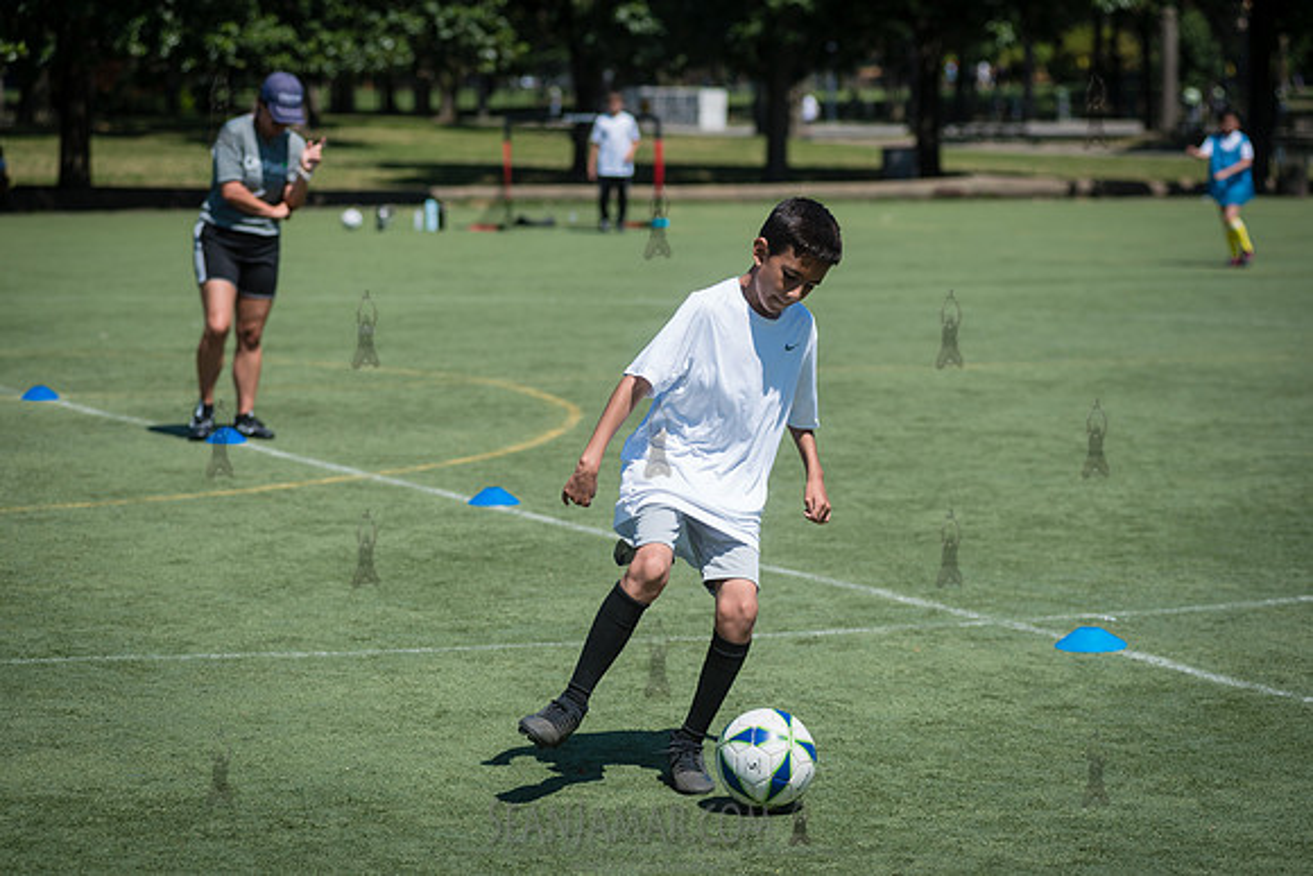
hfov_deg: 19.5
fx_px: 3830
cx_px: 656
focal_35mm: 105
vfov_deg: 13.0
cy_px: 438
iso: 200
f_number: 4
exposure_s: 1/2500
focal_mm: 105
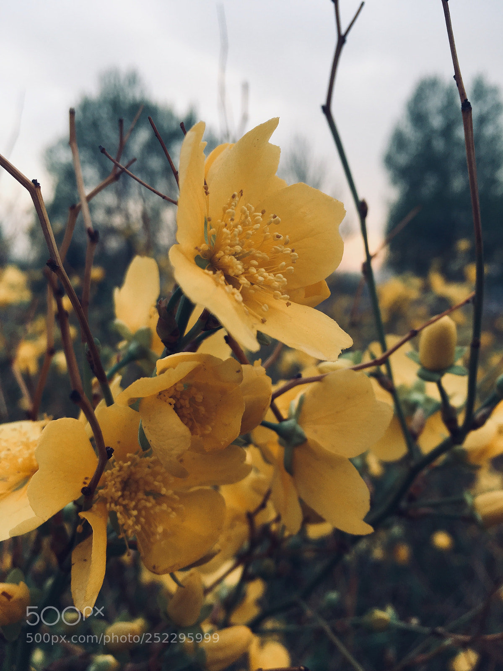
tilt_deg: -3.7
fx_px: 562
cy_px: 336
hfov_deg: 48.2
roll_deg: +1.0
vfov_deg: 61.7
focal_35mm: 29
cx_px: 252
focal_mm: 4.15
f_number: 2.2
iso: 25
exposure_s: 1/192
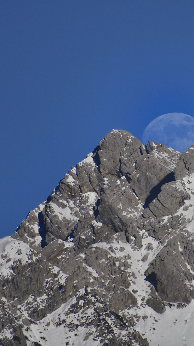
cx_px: 180
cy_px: 173
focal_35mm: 944
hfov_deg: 1.3
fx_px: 8632
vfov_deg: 2.3
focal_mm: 400
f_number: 7.1
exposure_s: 1/3200
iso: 200
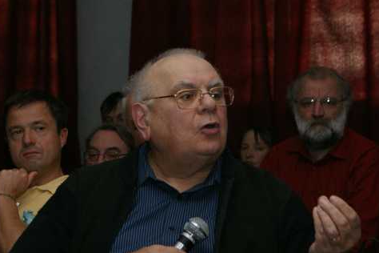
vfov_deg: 8.3
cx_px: 150
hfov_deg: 12.4
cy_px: 147
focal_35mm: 166
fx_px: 1747
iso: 400
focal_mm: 70
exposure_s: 1/125
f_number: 5.6
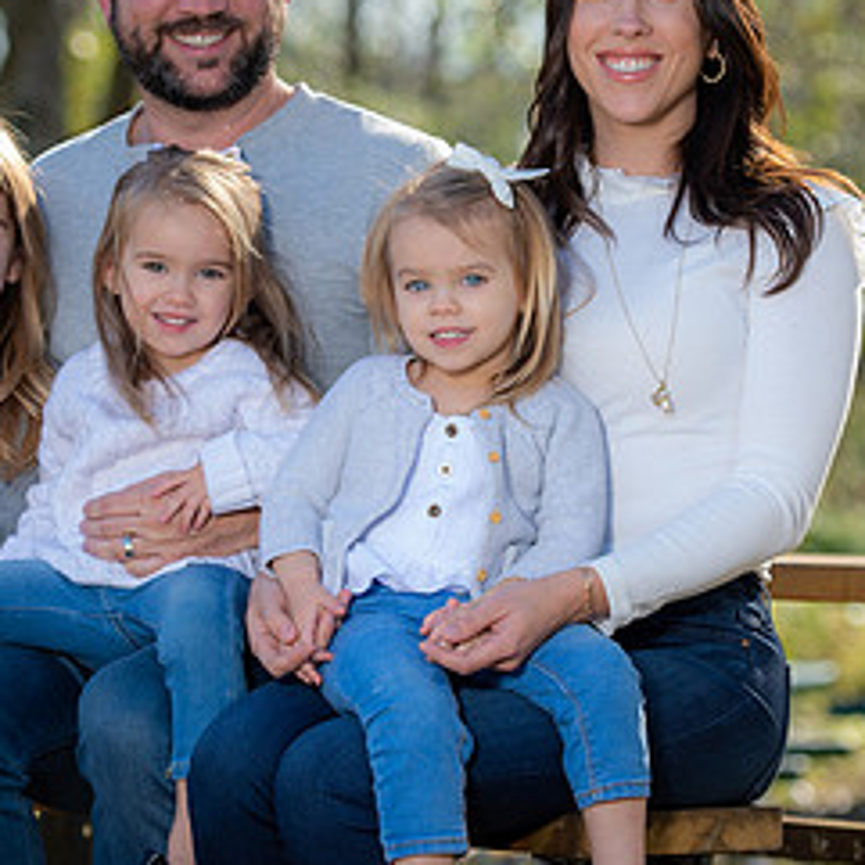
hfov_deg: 8.6
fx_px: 5767
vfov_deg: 8.6
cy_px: 384
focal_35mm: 204
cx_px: 431
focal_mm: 100
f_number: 3.5
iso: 100
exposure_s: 1/250
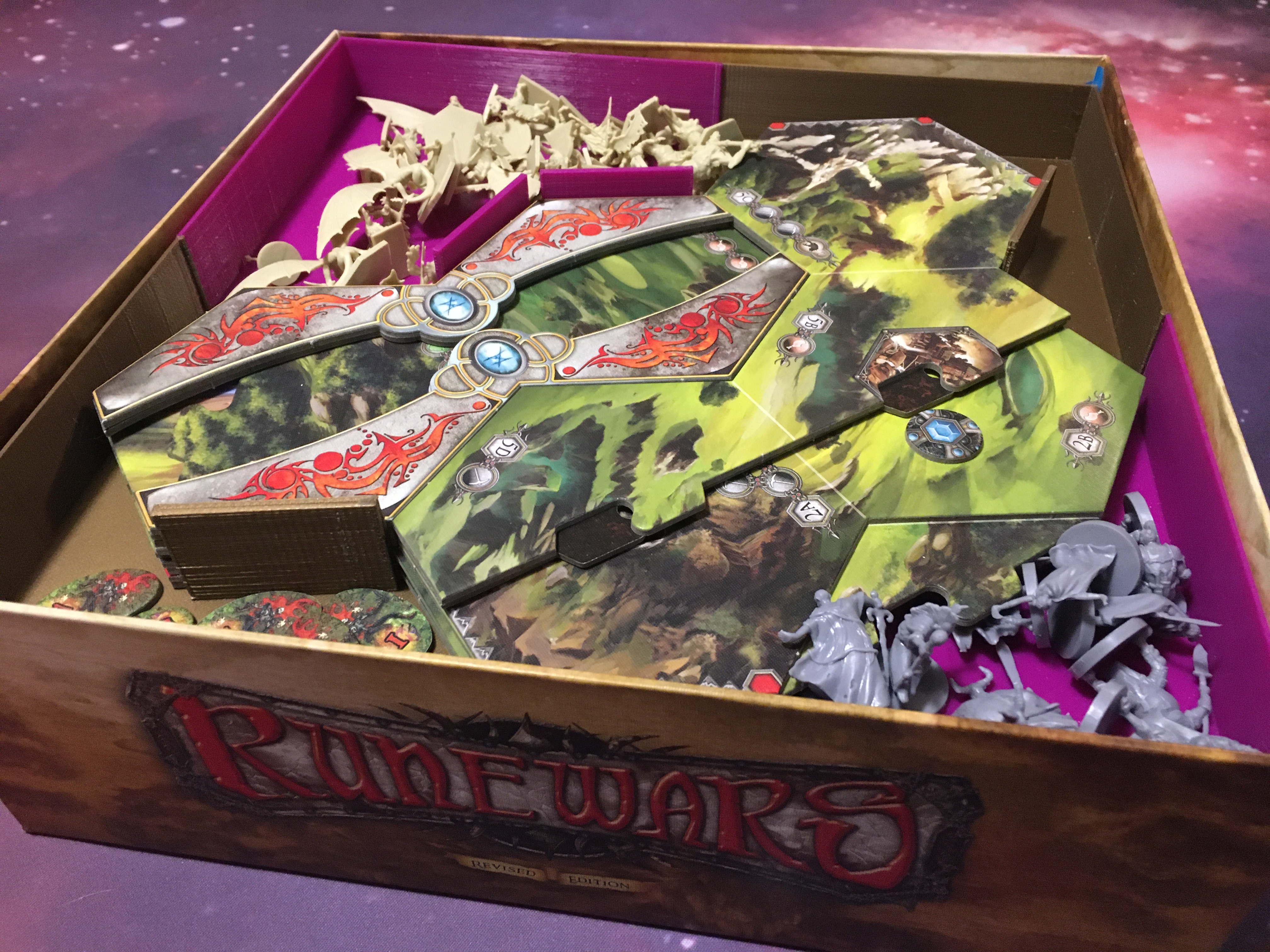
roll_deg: +1.3
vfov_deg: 48.2
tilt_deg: -42.7
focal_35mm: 29
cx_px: 635
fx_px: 1064
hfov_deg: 61.7
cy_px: 476
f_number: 2.2
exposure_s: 1/15
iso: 250
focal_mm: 4.15
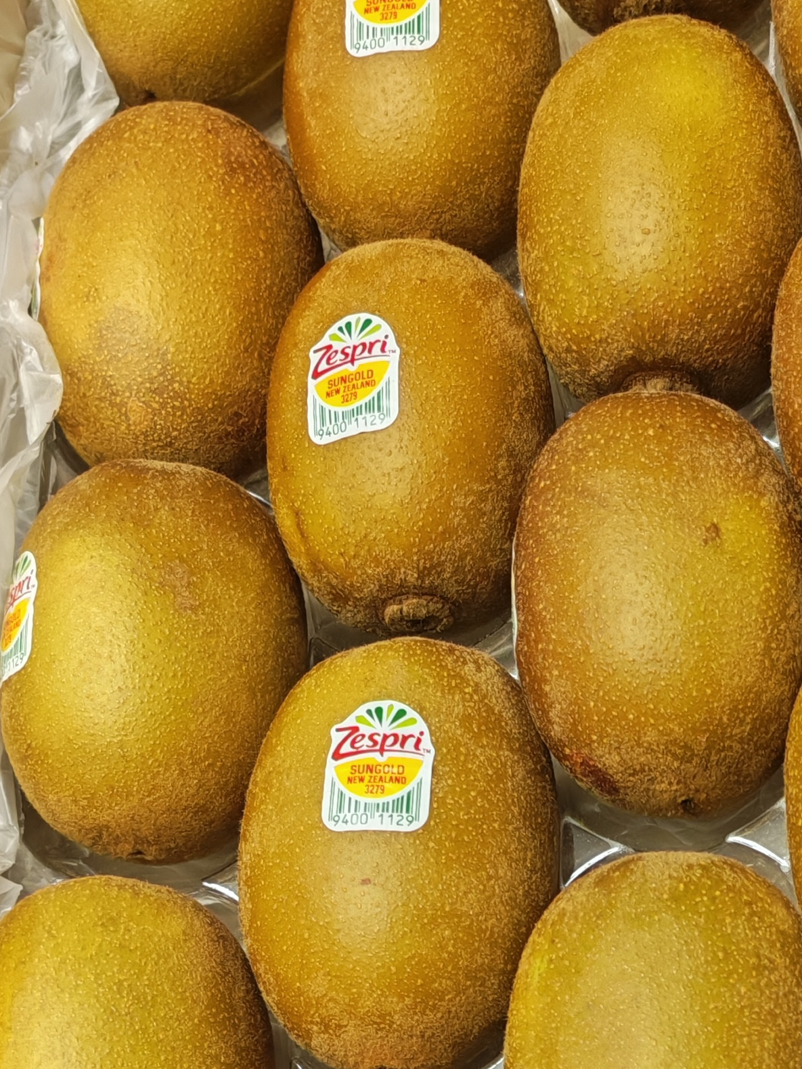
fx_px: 2162
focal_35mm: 70
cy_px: 1043
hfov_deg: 20.5
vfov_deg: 26.4
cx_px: 740
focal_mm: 5.52
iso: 320
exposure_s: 1/100
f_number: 1.95
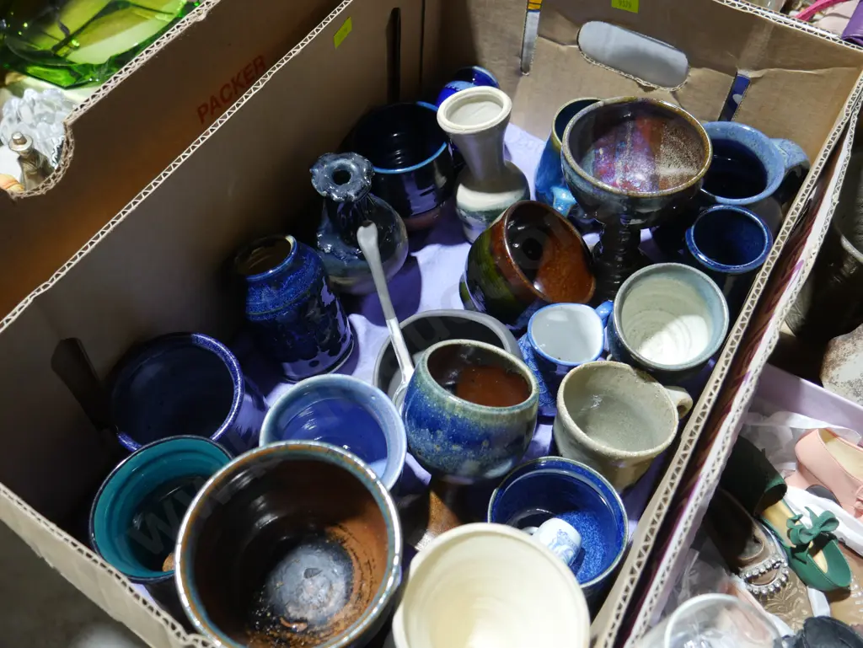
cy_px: 324
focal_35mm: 32
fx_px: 798
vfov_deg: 44.2
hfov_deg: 56.8
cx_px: 432
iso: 500
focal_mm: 16
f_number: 3.6
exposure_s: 1/60
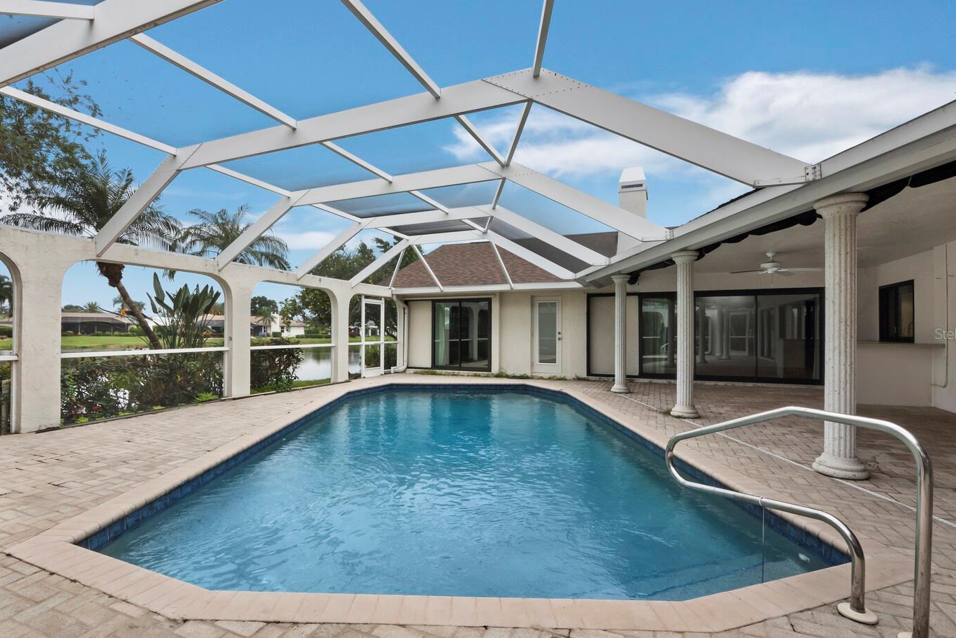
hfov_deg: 93.1
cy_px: 333
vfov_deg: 70.4
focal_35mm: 17
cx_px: 443
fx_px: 451
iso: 400
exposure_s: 1/40
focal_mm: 7
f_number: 11
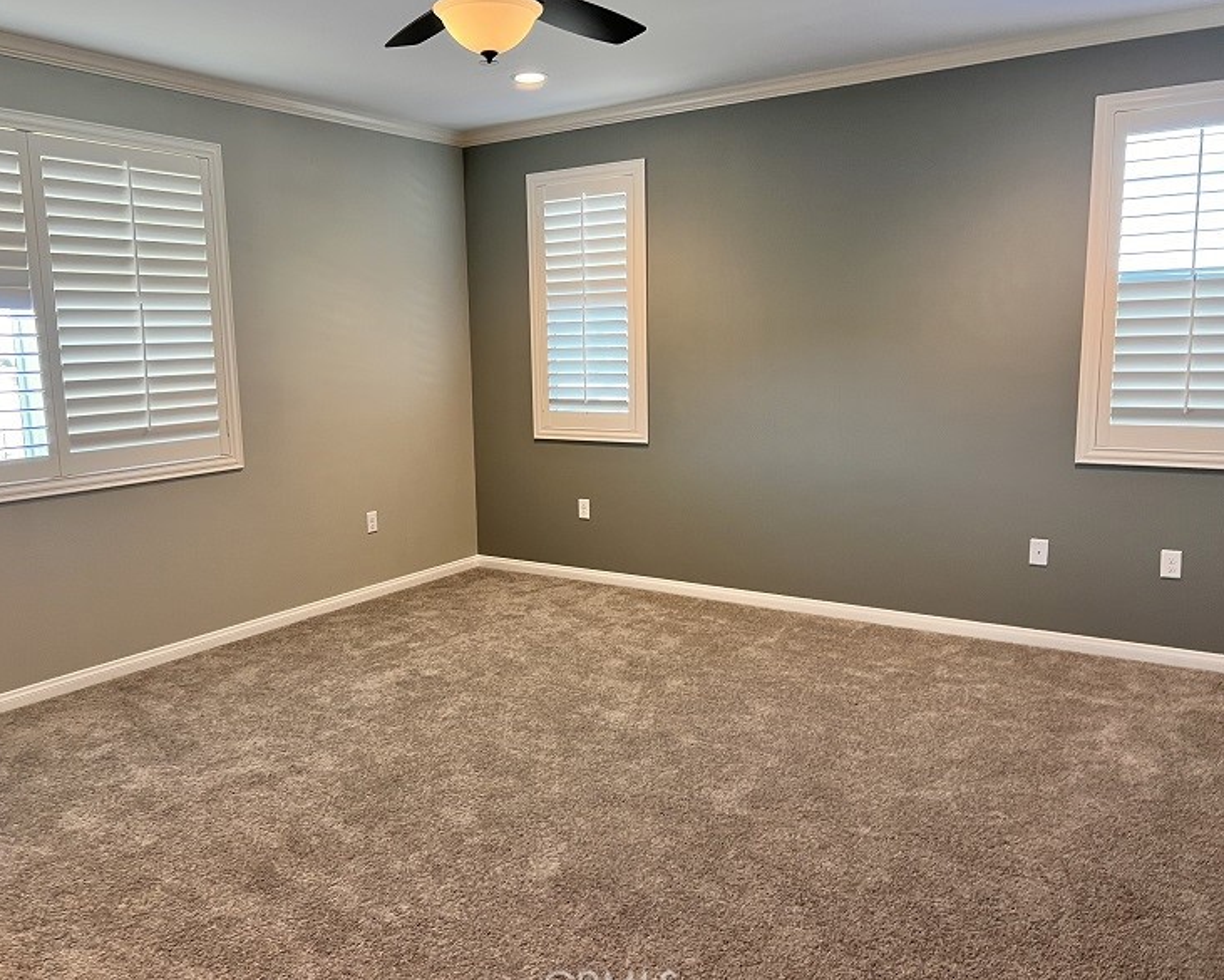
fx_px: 1014
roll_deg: +1.5
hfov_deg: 62.2
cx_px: 580
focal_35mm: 28
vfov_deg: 51.5
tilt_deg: -7.7
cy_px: 503
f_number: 1.5
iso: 80
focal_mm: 5.7
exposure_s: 1/60
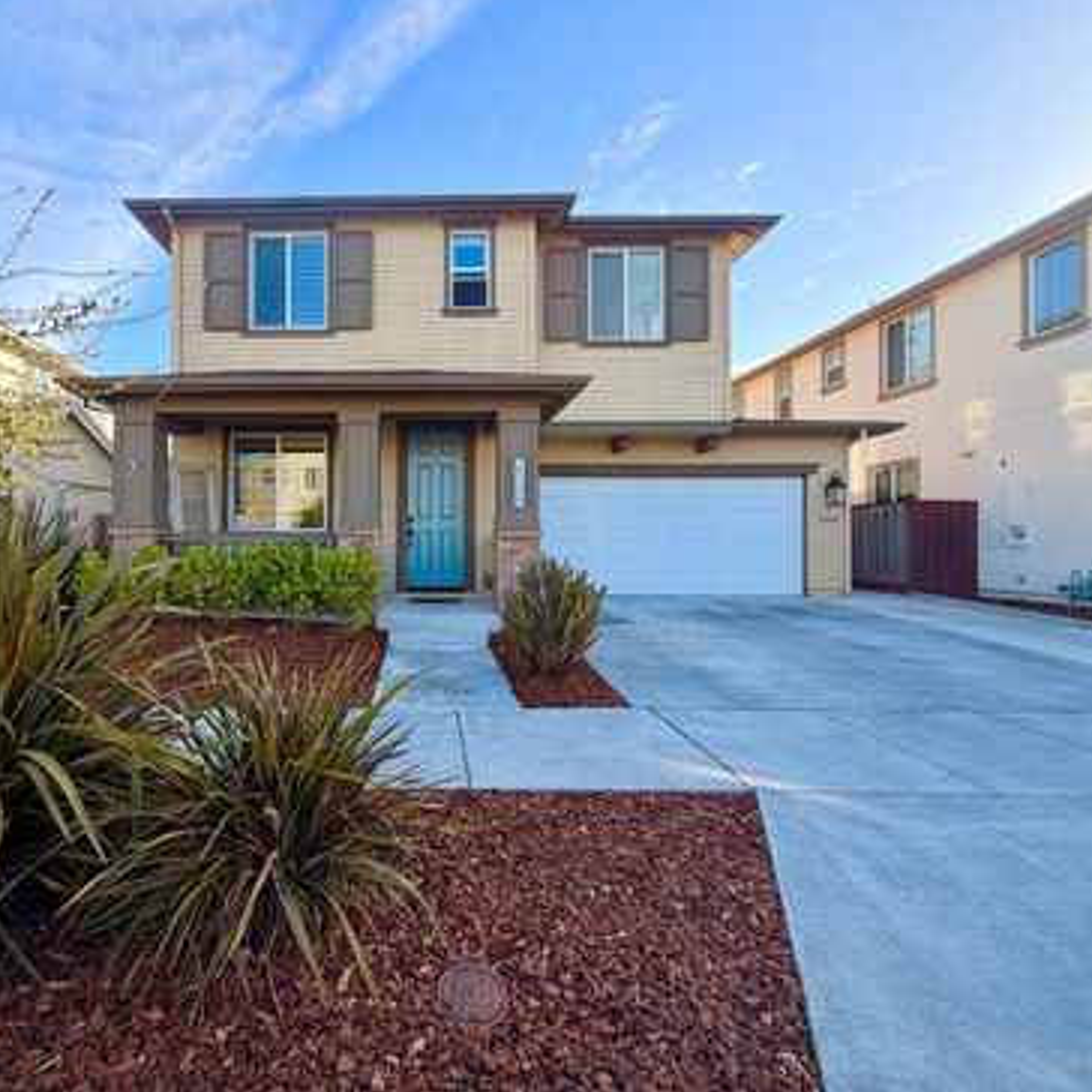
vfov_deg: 84.0
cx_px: 402
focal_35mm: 17
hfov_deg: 82.2
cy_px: 532
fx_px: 607
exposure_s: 1/502
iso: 50
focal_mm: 2.22
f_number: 2.2
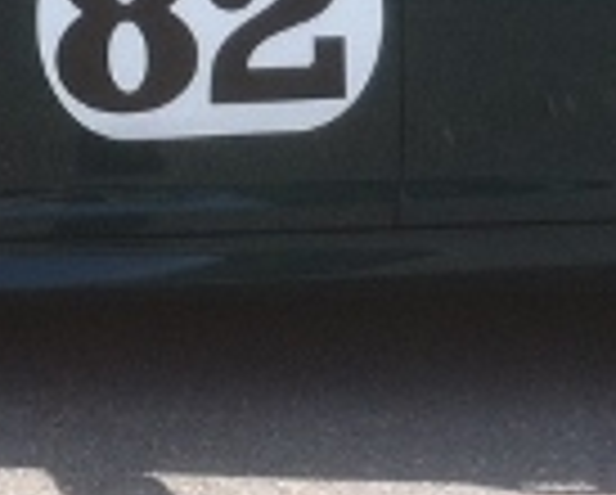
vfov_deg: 7.5
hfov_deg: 9.7
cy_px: -468
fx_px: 3633
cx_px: 288
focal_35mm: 199
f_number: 2.8
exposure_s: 1/397
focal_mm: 3.85
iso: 80
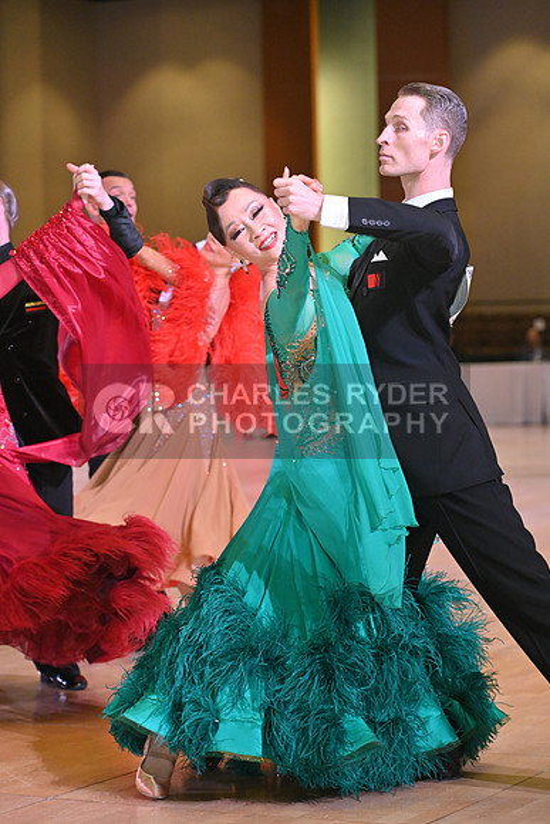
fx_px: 2336
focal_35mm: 102
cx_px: 275
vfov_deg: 20.0
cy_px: 412
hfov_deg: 13.4
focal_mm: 102
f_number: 4.5
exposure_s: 1/400
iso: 3200
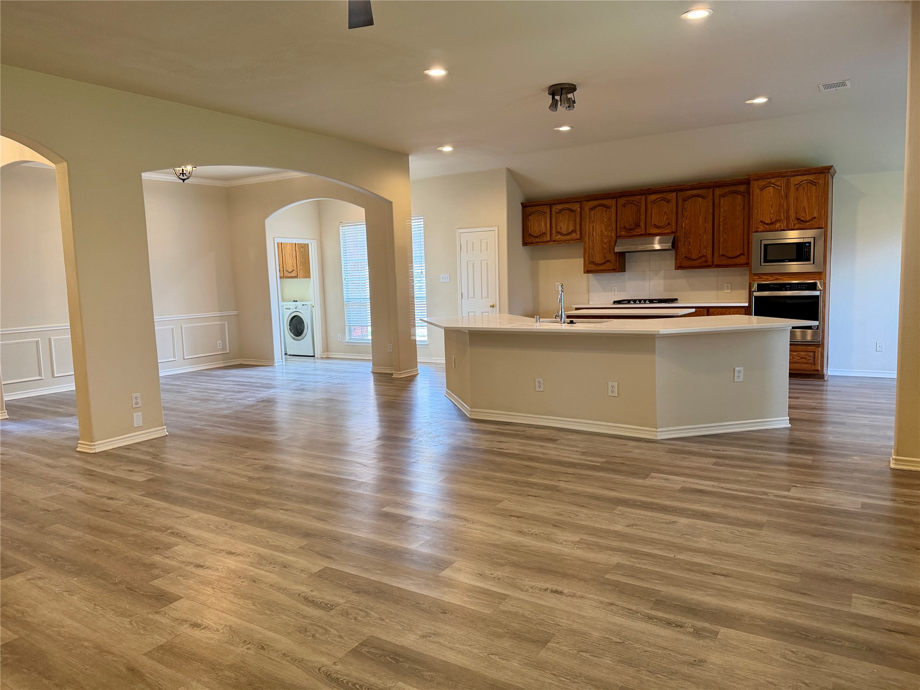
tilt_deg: -6.6
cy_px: 345
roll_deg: +2.1
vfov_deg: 56.8
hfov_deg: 71.6
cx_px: 460
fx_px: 638
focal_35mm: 24
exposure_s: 1/120
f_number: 1.78
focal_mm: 6.76
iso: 250
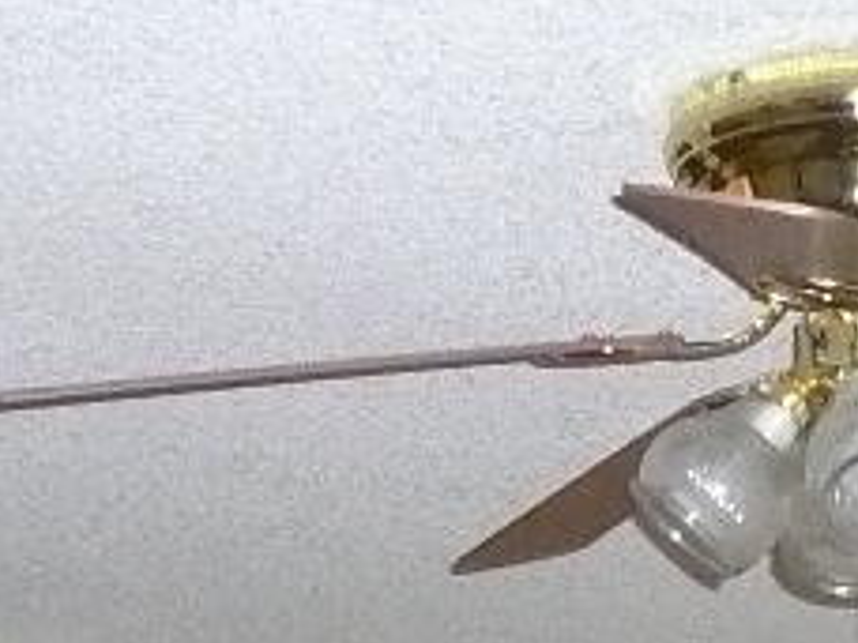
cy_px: 1579
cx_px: 625
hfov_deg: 12.6
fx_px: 3891
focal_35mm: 157
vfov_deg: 8.6
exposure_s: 1/30
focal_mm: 4.6
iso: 400
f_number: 2.8
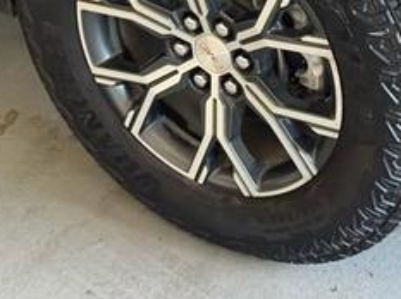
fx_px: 1203
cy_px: -7
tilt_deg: -29.9
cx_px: 298
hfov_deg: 18.8
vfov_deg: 14.0
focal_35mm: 104
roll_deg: +0.9
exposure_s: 1/60
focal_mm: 6.76
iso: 250
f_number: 1.78
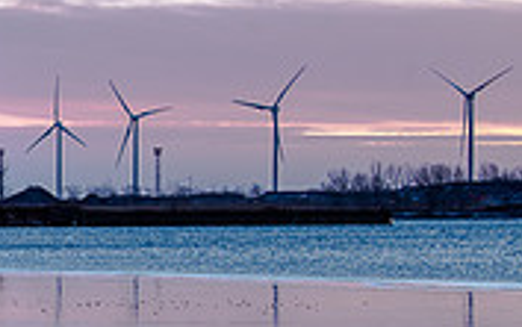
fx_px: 3232
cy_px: 225
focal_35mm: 227
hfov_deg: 9.1
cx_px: -189
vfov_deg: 5.8
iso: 500
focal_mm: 68
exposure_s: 1/40
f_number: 7.1
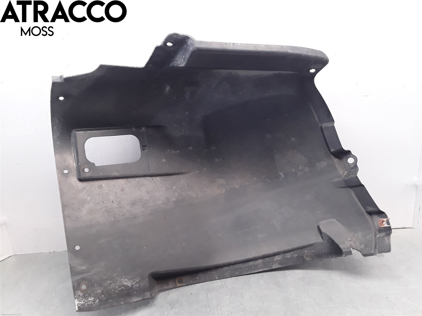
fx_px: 341
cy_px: 158
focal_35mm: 28
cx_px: 211
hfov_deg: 63.4
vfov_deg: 49.7
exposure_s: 1/100
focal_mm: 2.91
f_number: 1.9
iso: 100
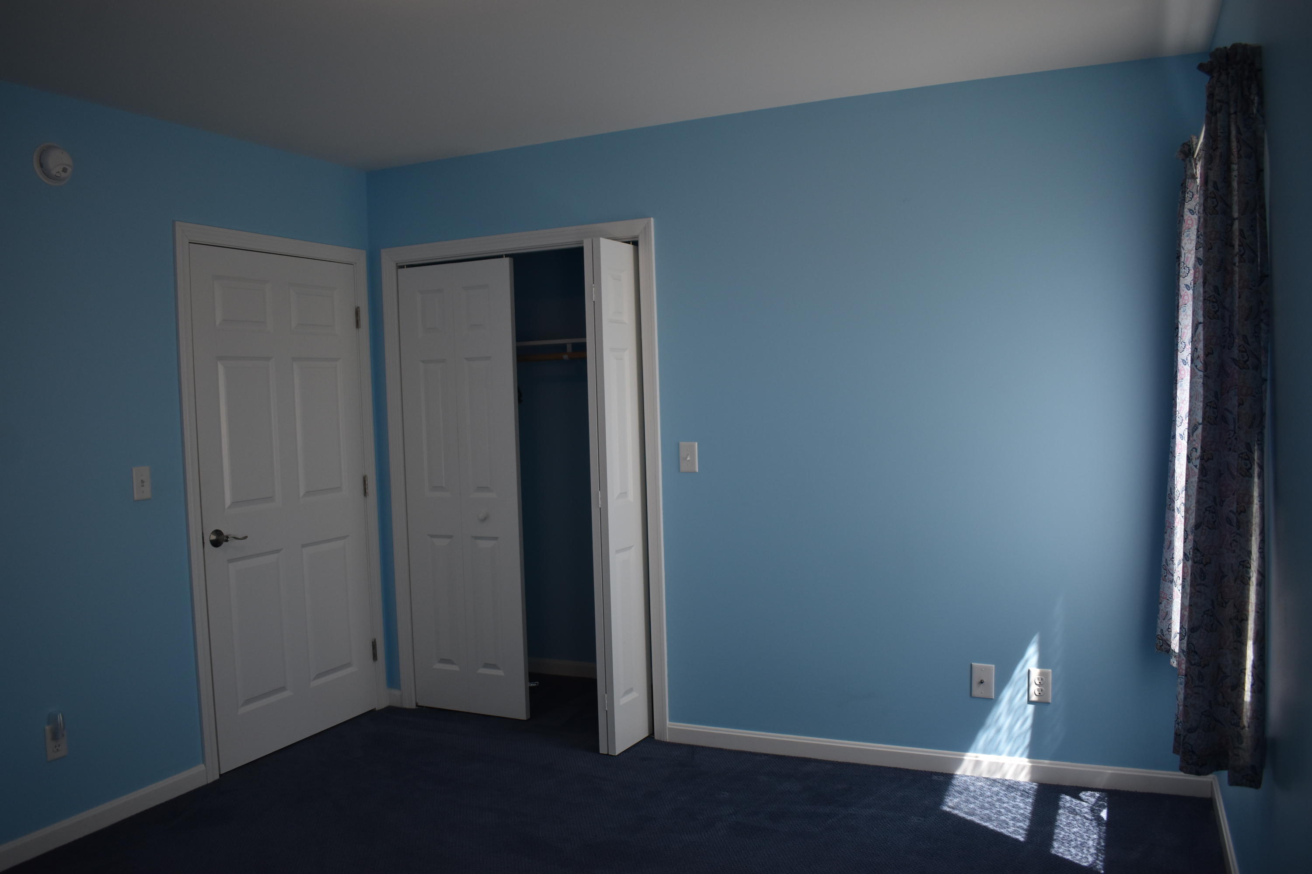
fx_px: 984
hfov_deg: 67.4
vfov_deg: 47.9
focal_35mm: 27
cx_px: 656
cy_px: 437
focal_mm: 18
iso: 400
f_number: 3.5
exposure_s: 1/250
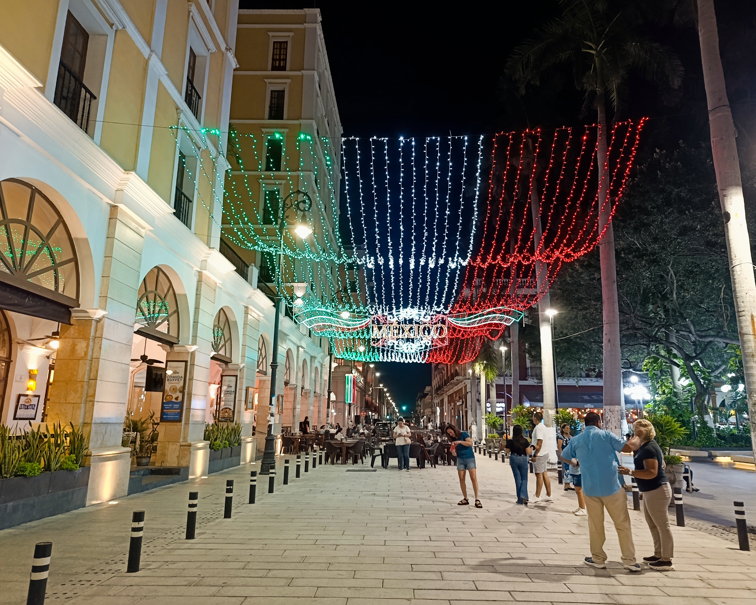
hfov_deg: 70.3
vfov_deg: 58.8
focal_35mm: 24
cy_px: 302
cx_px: 387
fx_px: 537
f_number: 1.7
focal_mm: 6.11
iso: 1000
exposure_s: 1/30
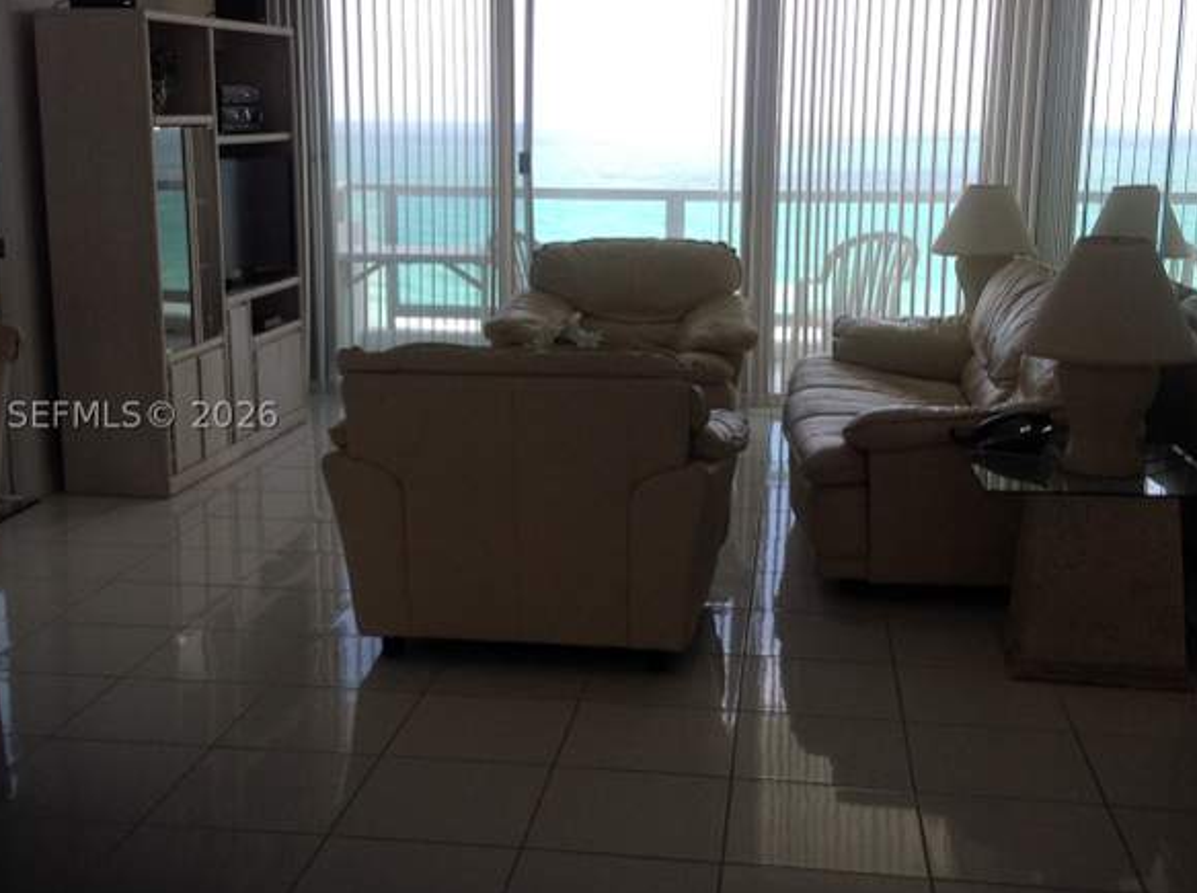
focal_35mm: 48
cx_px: 593
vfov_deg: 30.2
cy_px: 414
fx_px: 1657
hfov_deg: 39.7
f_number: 2.4
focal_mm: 4.28
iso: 50
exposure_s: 1/347
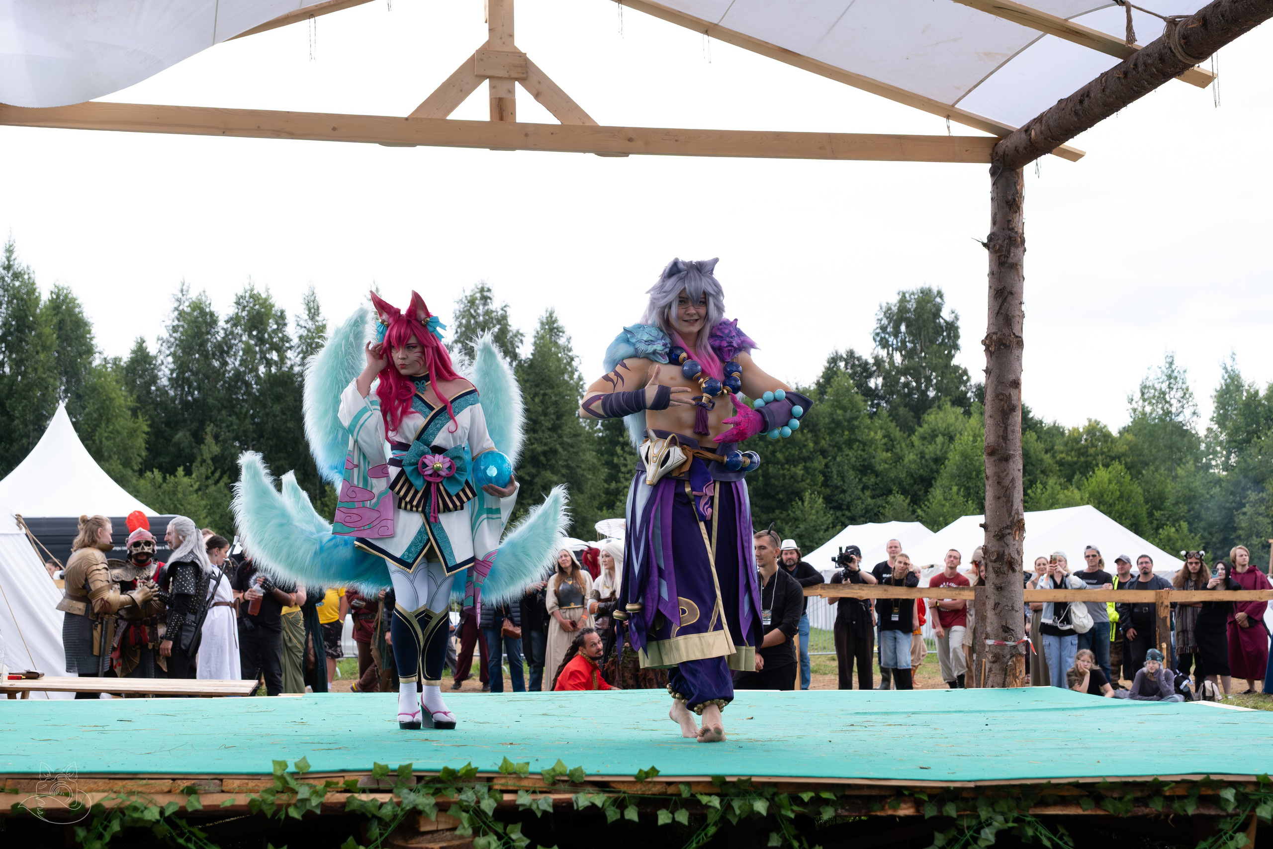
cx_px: 636
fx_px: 1803
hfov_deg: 38.9
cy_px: 424
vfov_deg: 26.5
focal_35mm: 51
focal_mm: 34.2
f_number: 4
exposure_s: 1/1000
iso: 1000
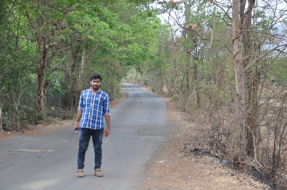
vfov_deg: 17.4
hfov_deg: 26.0
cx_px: 144
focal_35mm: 78
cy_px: 95
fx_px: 621
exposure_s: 1/125
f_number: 5.6
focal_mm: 52
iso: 200
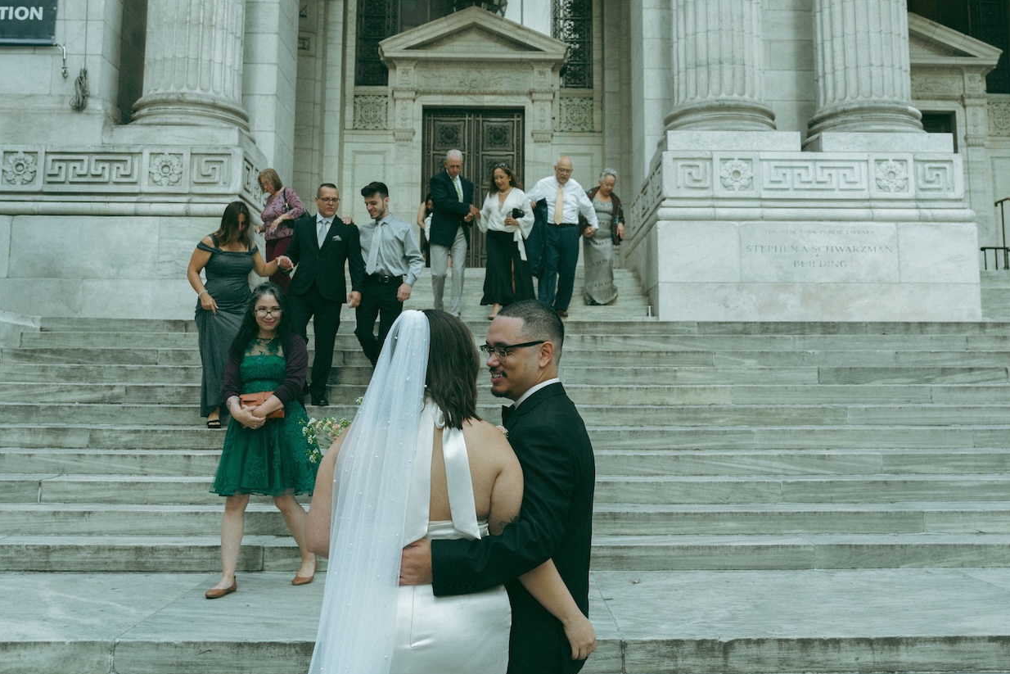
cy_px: 287
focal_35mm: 35
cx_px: 509
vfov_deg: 37.8
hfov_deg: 54.4
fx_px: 982
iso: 1250
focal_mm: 30
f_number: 4.5
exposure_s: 1/640
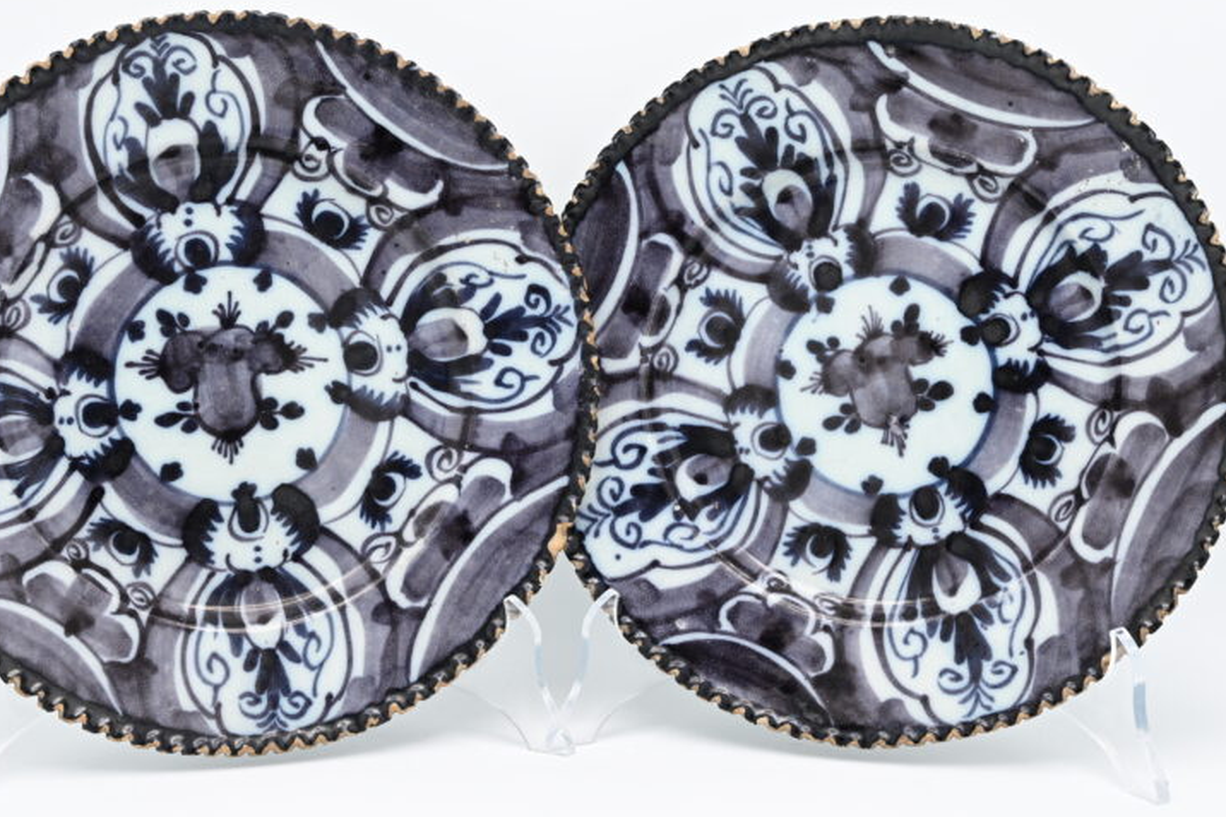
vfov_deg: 18.7
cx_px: 584
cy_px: 436
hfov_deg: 27.7
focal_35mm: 73
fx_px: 2485
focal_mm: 51
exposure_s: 1/15
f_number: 10
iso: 100
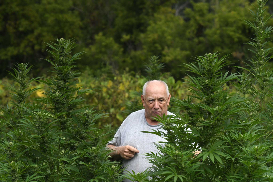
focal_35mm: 240
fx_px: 1820
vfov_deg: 5.7
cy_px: 91
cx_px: 136
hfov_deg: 8.6
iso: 2000
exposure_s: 1/8000
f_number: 8
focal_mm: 160
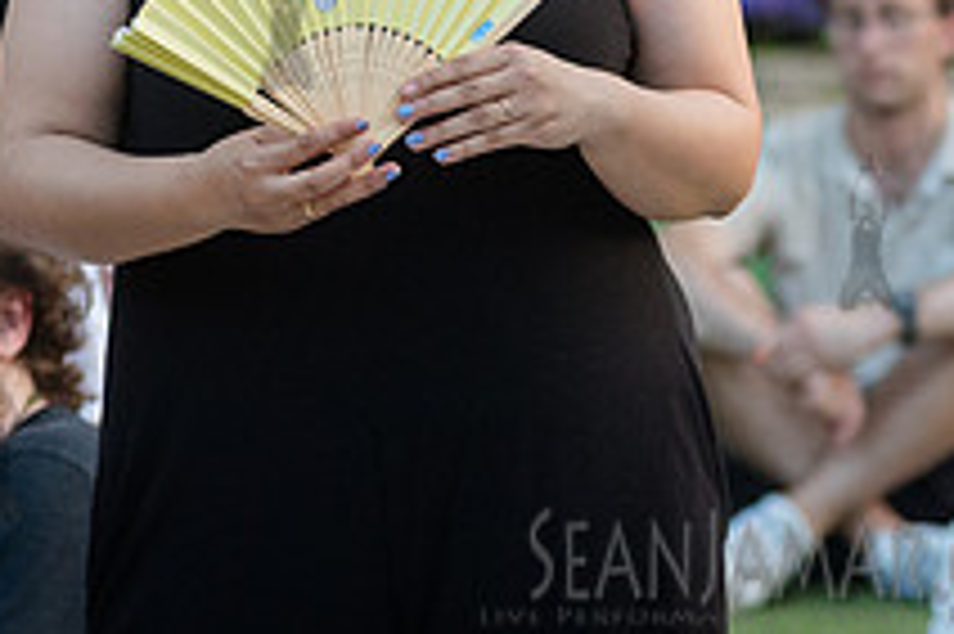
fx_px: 9797
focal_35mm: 370
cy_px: -208
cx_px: 930
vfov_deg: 3.7
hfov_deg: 5.6
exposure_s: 1/400
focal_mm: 105
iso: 2000
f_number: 4
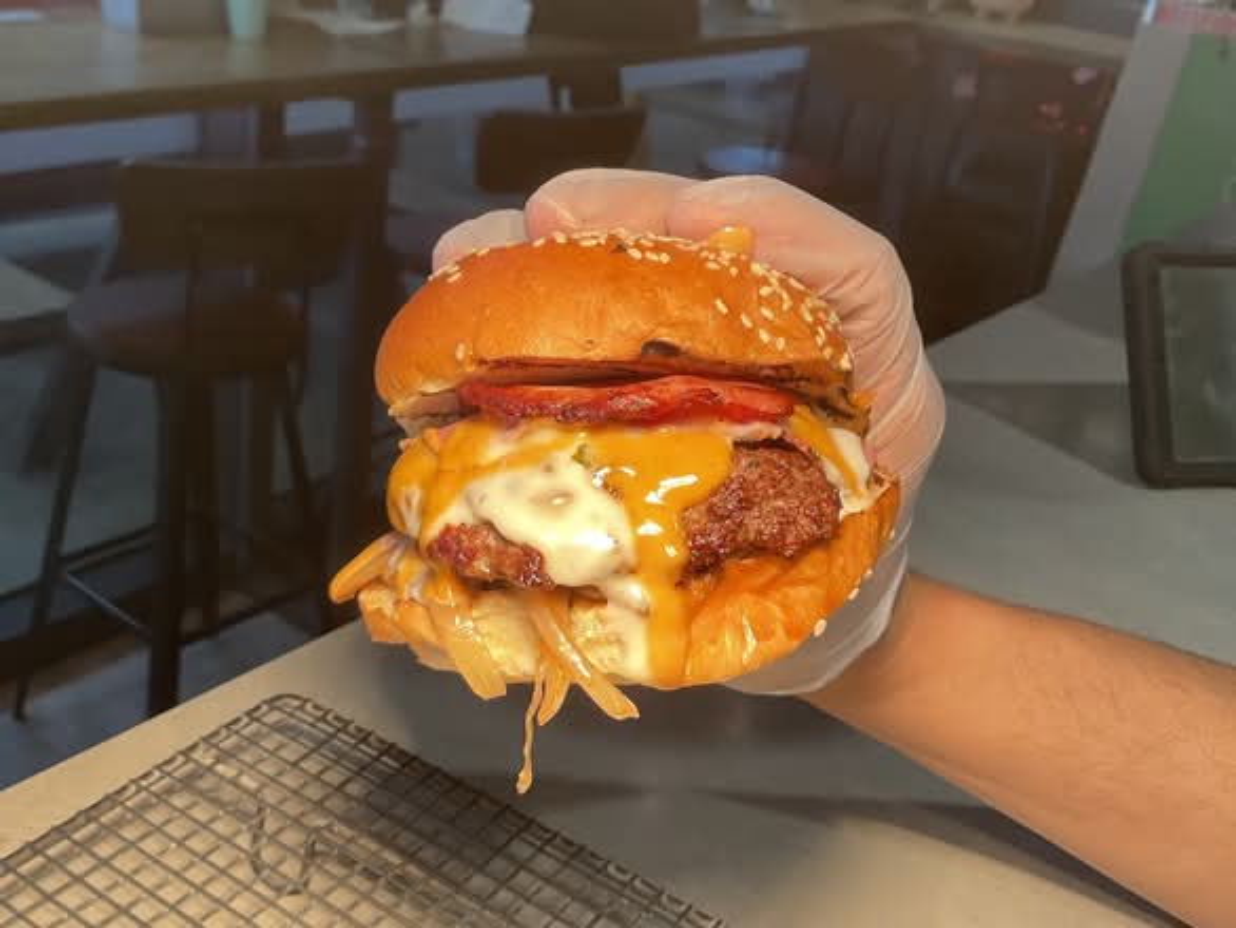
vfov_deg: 48.3
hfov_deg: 61.6
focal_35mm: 29
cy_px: 464
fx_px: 1036
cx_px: 618
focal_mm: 3
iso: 40
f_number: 1.8
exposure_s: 1/50
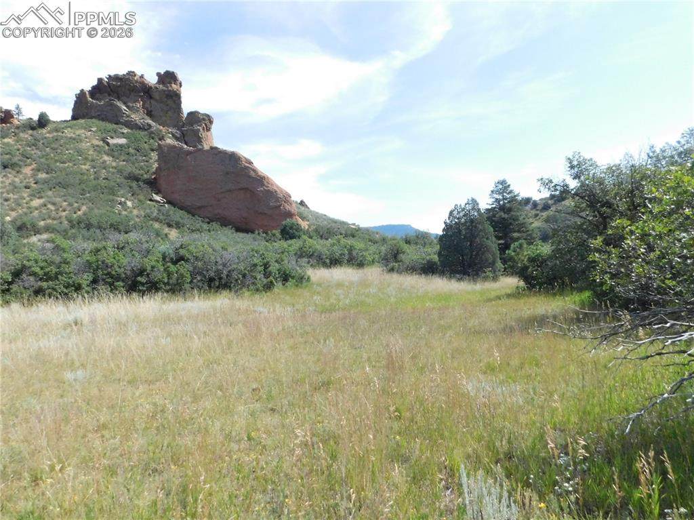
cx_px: 347
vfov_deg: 58.8
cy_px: 260
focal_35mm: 23
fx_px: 461
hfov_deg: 74.0
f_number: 6
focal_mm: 4
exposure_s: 1/1500
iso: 800
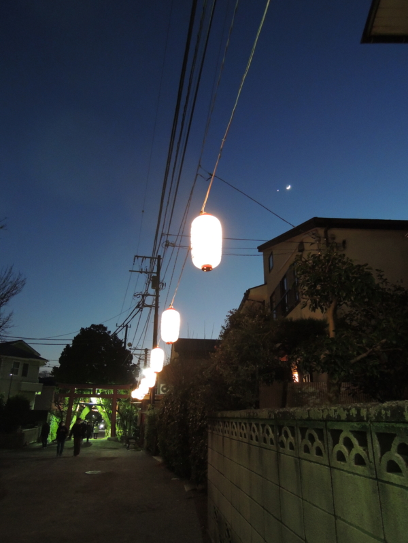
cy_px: 272
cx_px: 204
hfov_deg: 56.8
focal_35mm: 24
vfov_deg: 71.6
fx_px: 377
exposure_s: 1/8
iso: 800
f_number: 2.8
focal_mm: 4.3
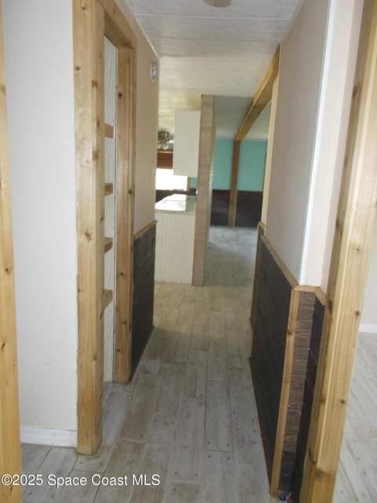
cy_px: 252
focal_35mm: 26
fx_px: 378
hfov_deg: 53.1
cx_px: 188
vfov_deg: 67.3
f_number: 3.2
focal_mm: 4.6
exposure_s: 1/25
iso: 200
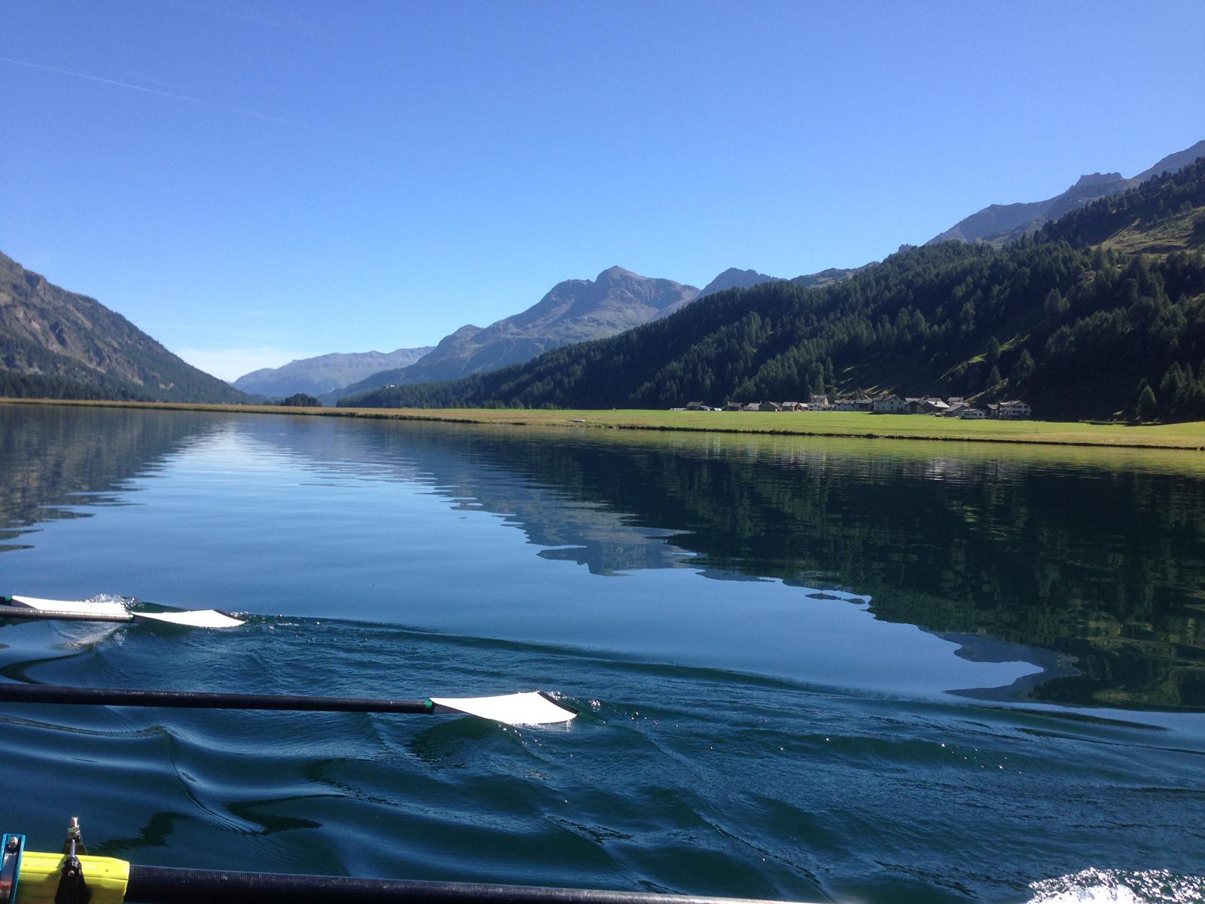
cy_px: 452
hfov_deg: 55.4
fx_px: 1149
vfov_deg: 42.9
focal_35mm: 33
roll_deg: -2.8
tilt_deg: -3.6
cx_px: 602
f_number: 2.4
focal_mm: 4.12
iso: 50
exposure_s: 1/1043
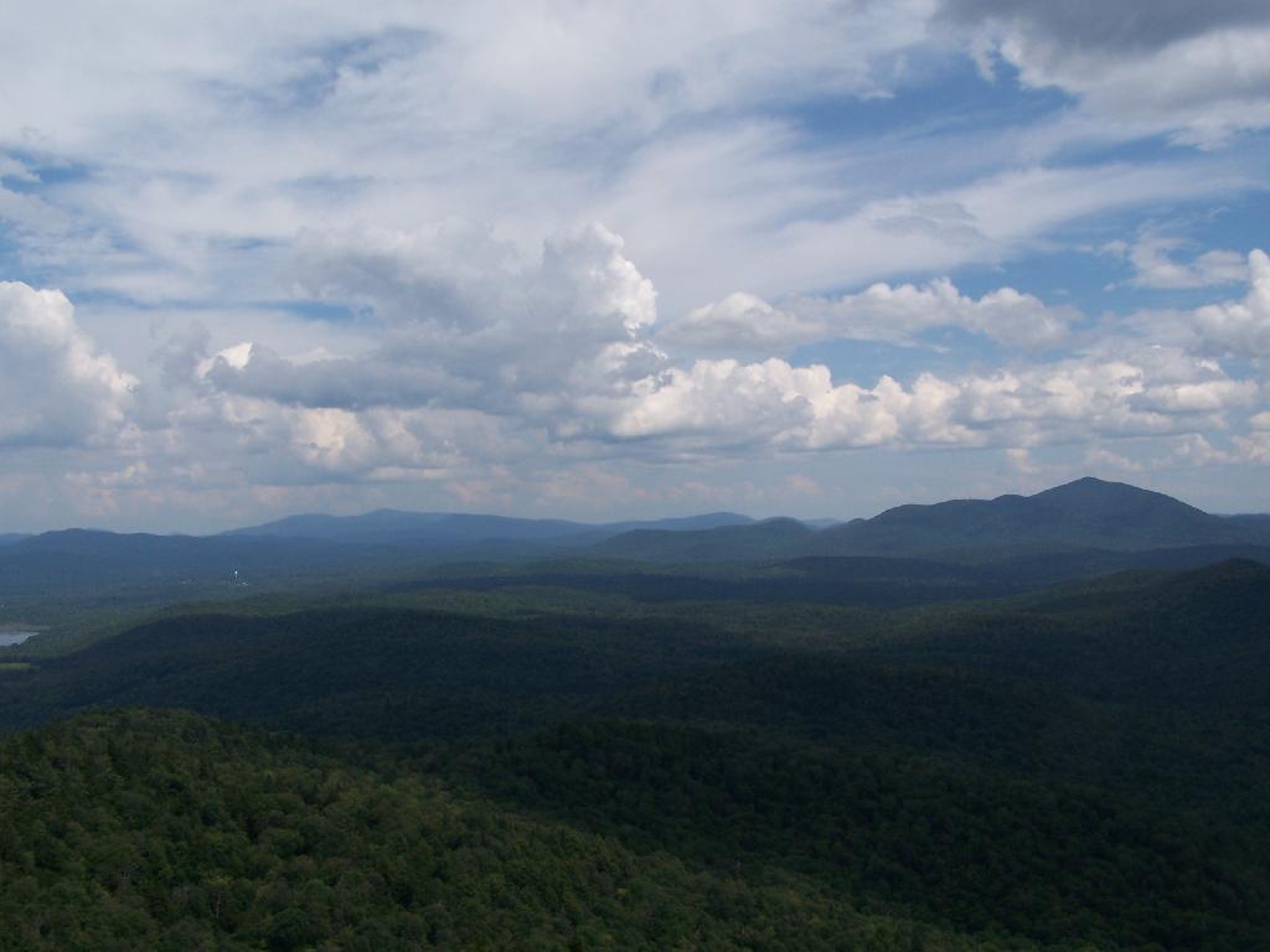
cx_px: 635
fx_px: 1394
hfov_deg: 49.0
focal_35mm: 38
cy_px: 476
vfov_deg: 37.7
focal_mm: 6.3
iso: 80
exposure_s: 1/800
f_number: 5.6
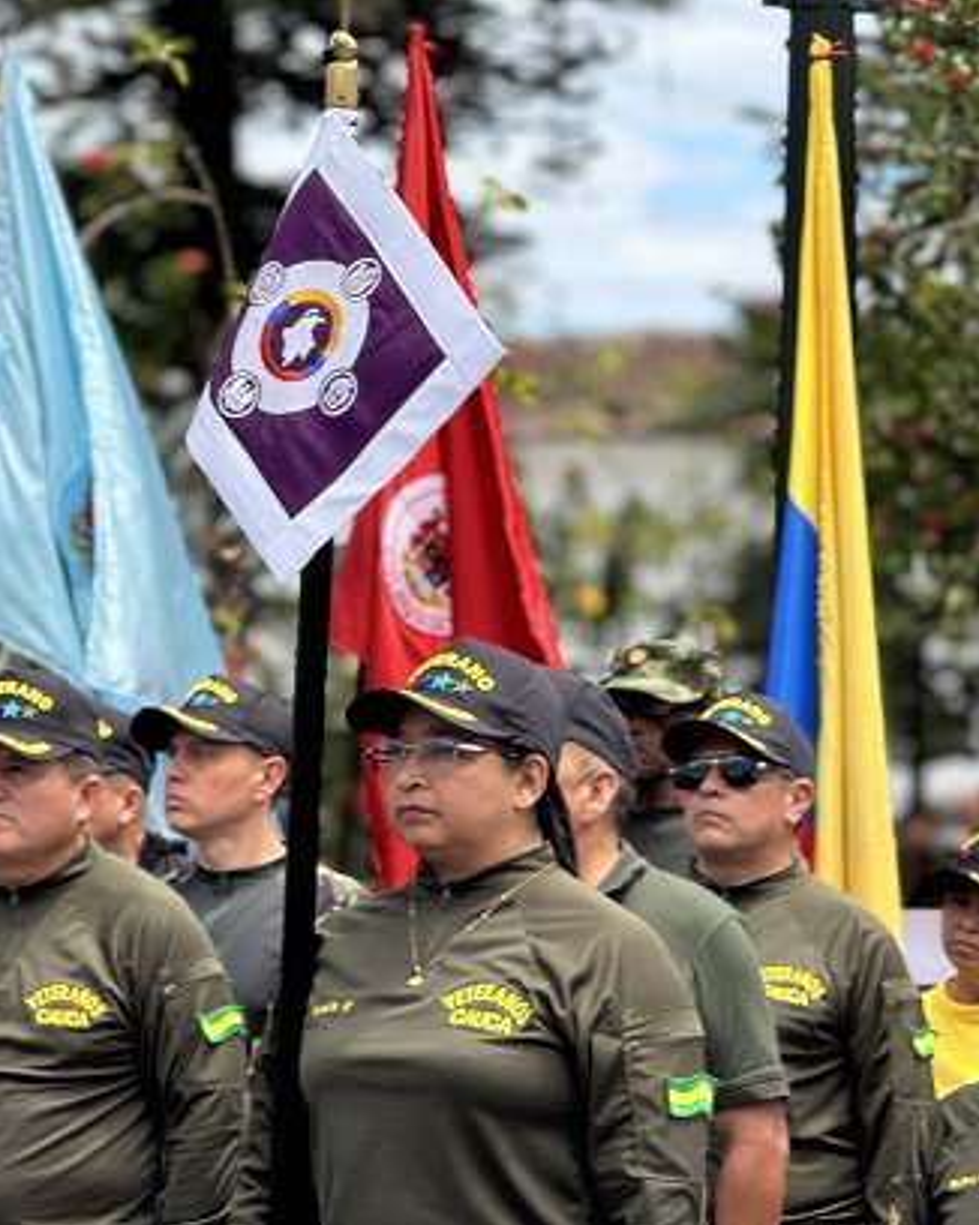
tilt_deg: +1.7
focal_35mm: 158
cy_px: 616
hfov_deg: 9.8
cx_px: 270
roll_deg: -0.9
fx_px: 5727
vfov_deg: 12.2
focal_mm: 15.66
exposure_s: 1/1033
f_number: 2.8
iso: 50
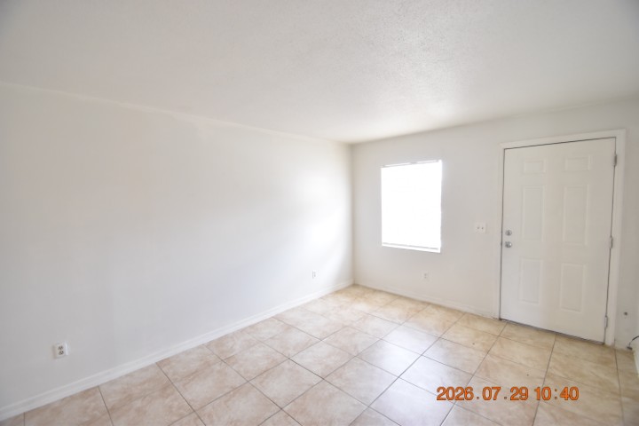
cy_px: 213
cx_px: 320
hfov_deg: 100.4
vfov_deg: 77.3
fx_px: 266
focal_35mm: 15
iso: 800
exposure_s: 1/60
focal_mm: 10
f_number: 3.5
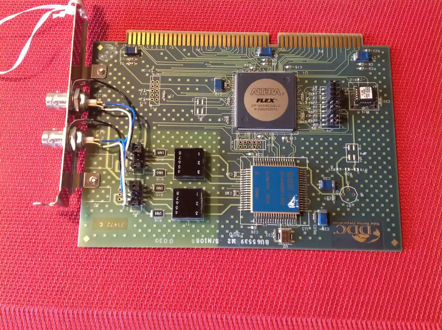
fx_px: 446
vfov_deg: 40.6
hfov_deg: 52.7
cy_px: 165
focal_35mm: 35
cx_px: 221
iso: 250
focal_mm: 4.28
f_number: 2.4
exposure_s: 1/15
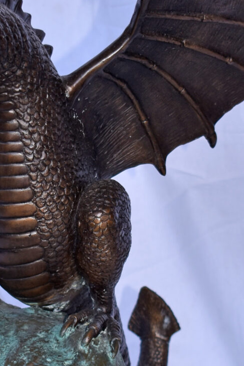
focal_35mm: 179
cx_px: 71
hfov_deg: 7.7
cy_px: 237
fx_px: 1820
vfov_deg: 11.5
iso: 100
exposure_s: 1/125
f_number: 4.5
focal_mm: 34
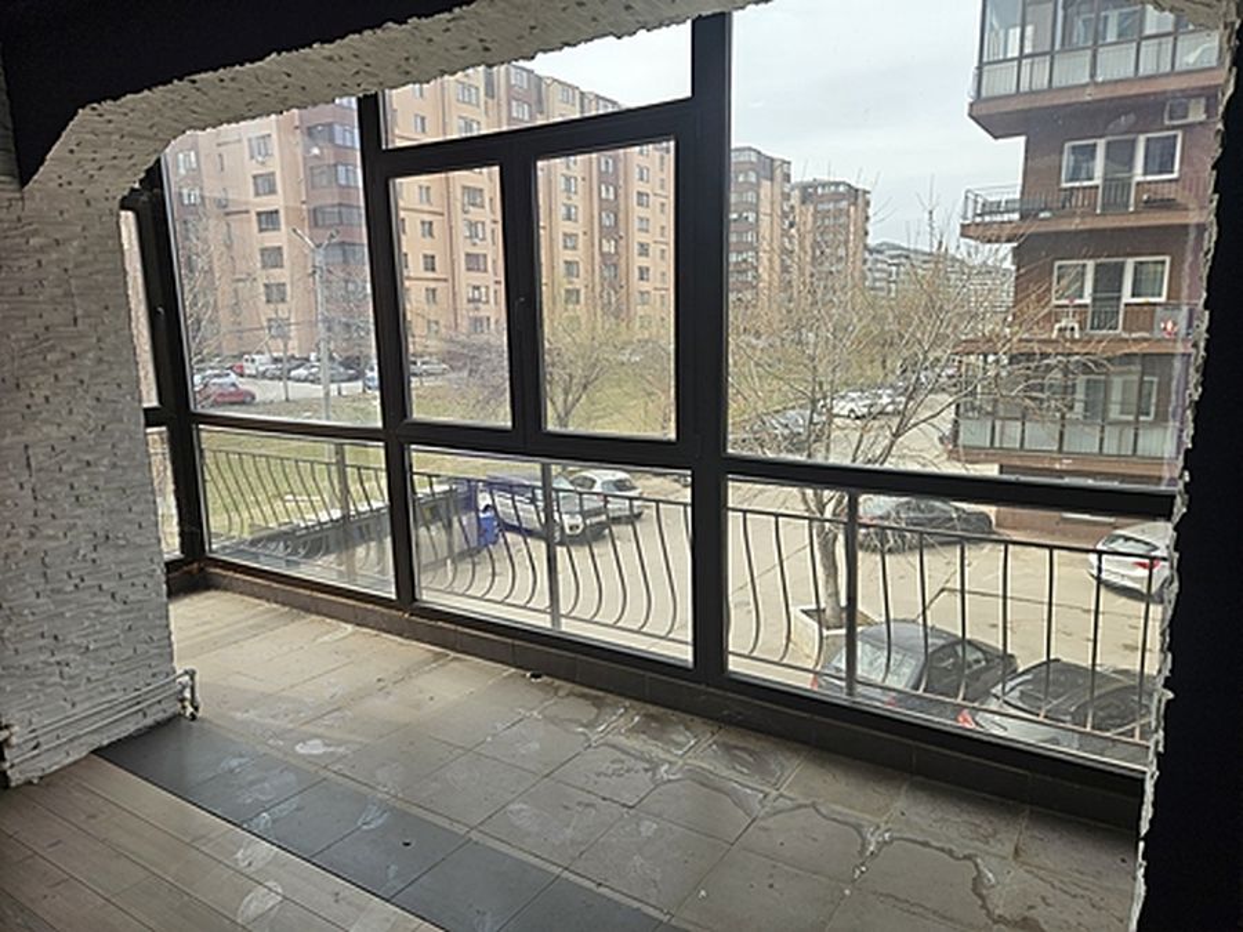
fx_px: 826
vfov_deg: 58.9
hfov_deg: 73.9
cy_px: 466
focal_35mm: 23
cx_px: 622
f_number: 1.8
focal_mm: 5.4
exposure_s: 1/484
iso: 25
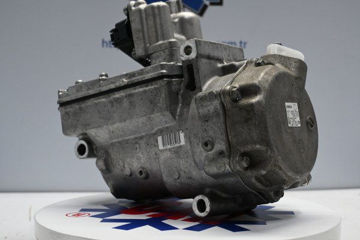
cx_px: 180
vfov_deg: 21.1
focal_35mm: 64
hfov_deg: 31.2
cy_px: 120
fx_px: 645
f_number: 6
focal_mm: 43
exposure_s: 1/60
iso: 900
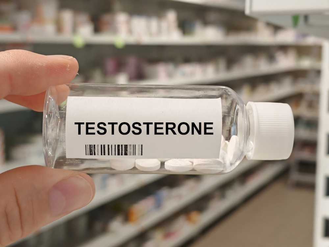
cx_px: 164
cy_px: 124
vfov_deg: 27.0
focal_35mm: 54
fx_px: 513
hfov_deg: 35.5
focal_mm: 6.8
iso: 400
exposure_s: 1/100
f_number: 4
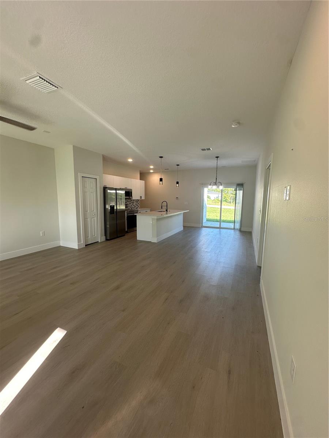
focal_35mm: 14
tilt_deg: -7.2
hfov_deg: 85.7
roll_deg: -1.6
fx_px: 177
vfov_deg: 102.1
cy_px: 219
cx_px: 164
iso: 80
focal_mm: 2.22
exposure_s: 1/120
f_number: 2.2
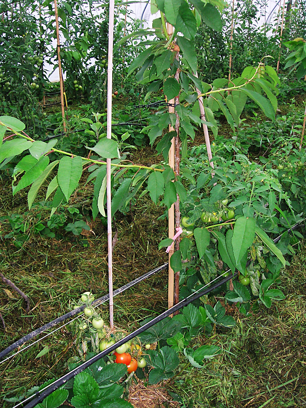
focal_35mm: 38
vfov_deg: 49.0
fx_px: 449
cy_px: 204
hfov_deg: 37.7
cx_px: 153
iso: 85
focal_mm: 6.4
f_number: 3
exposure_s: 1/60.1
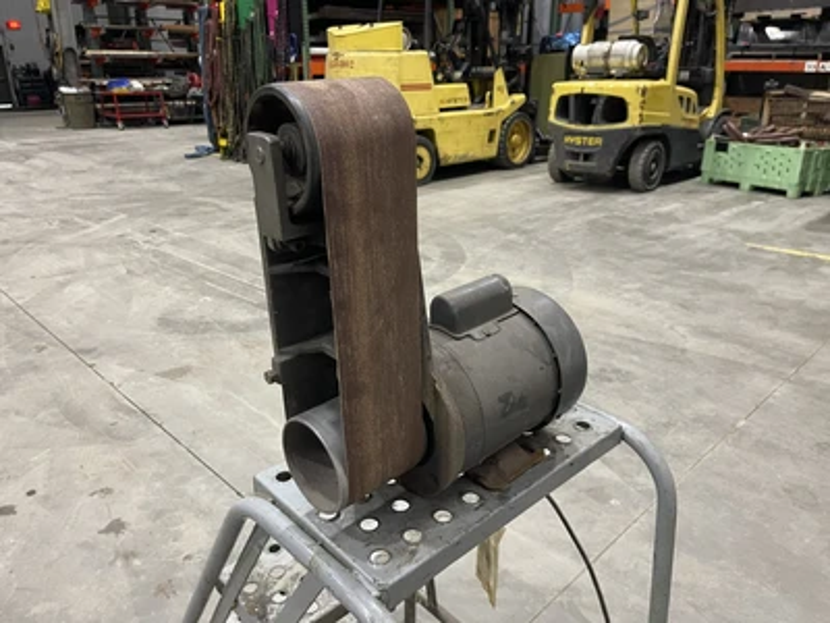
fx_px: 599
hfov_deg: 69.4
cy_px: 312
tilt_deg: -21.2
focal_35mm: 25
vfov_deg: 54.9
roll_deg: -0.1
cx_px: 415
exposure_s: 1/60
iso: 400
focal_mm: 5.1
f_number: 1.6
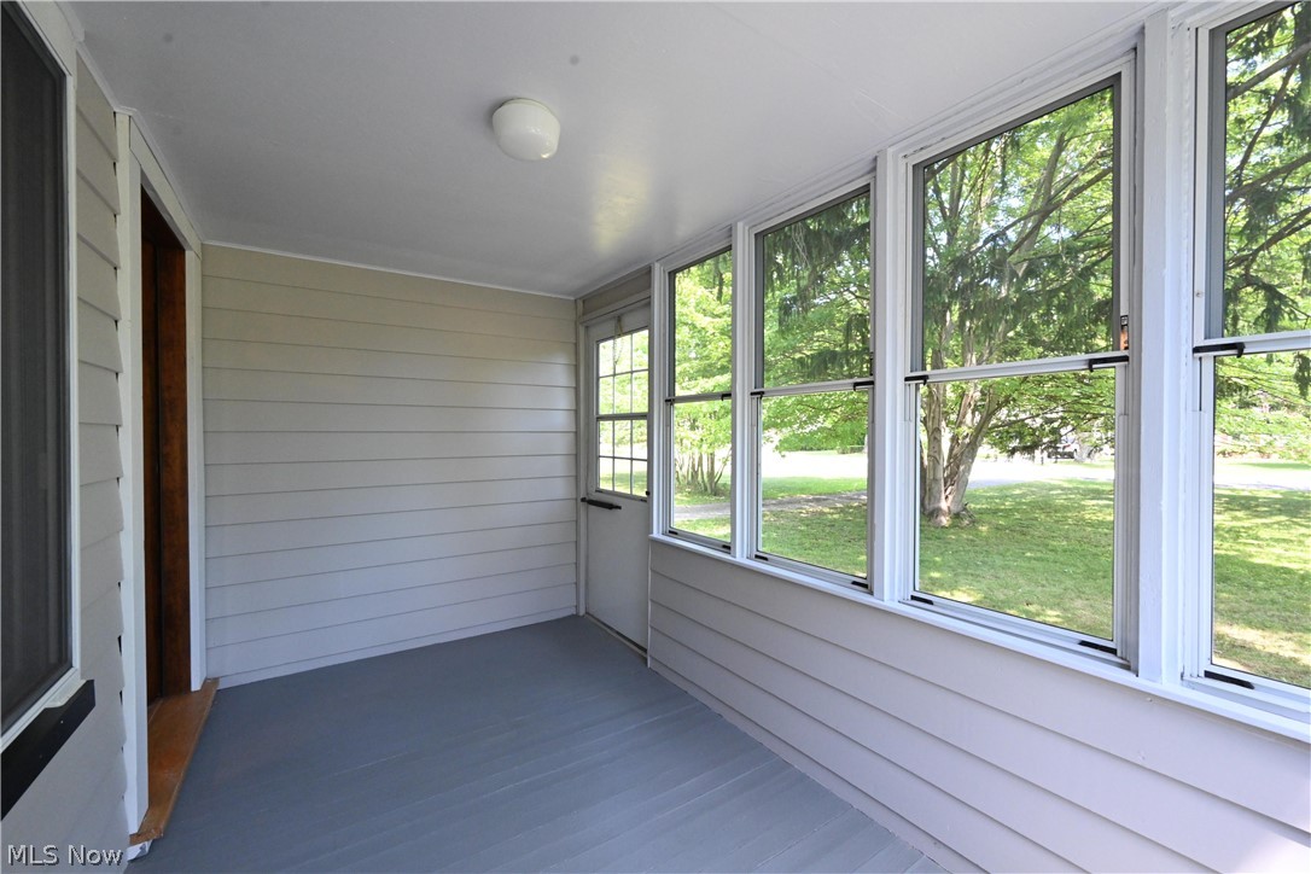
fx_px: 510
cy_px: 437
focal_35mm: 14
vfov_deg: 81.2
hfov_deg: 104.3
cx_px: 656
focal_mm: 14
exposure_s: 1/160
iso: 2500
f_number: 10
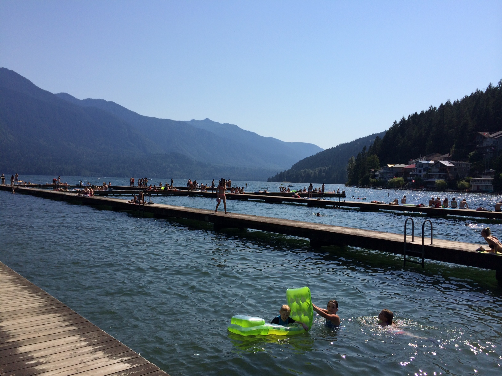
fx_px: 435
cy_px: 188
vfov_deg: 46.8
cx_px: 251
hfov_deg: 60.0
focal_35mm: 30
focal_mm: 4.12
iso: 40
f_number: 2.2
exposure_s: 1/4115
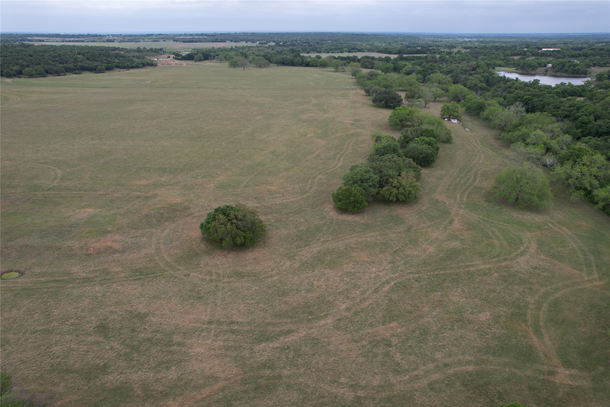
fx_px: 373
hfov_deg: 78.6
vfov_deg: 57.2
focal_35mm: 22
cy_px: 204
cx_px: 305
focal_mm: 8.38
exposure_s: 1/800
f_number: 2.8
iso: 100
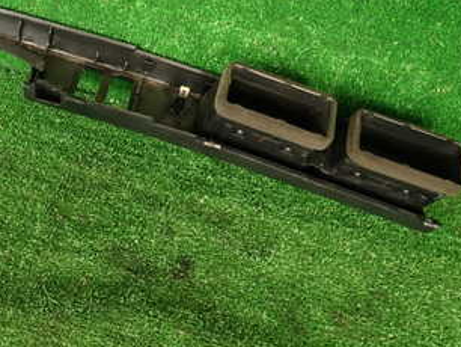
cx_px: 54
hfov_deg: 36.7
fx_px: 653
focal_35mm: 49
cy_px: 95
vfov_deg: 29.3
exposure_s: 1/60
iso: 125
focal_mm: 4.5
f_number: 2
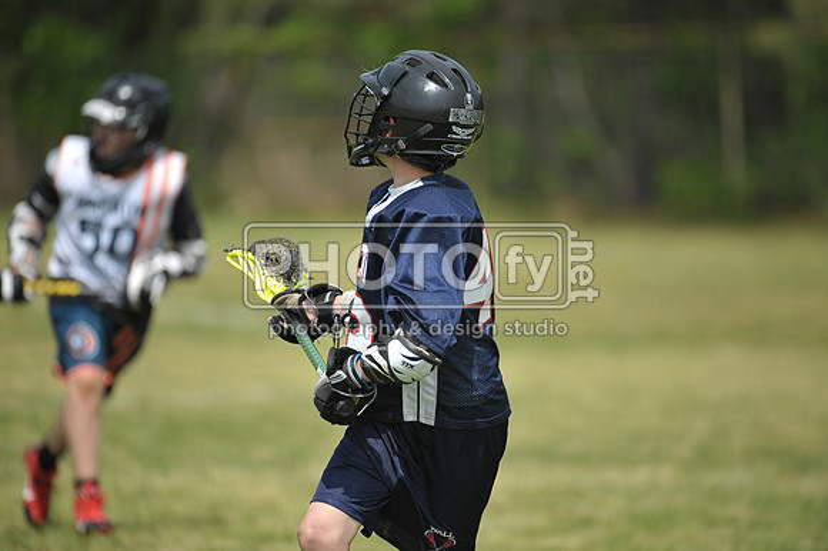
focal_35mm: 380
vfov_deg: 3.6
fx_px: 8735
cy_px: 276
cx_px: 414
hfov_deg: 5.4
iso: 640
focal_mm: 380
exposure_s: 1/3200
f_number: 4
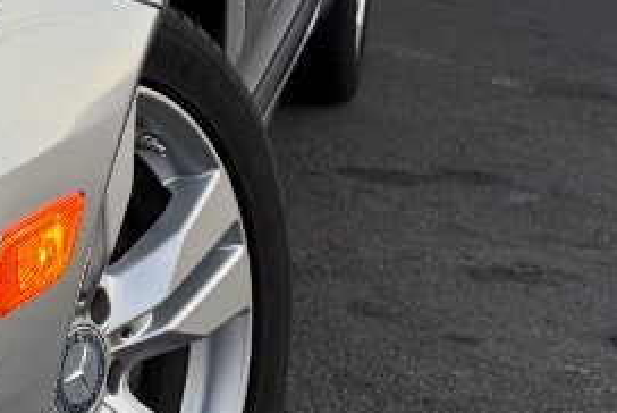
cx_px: -597
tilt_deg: -2.6
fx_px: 2265
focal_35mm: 132
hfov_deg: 13.4
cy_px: -161
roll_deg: -2.2
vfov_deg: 10.2
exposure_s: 1/100
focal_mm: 6.76
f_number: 1.78
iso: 160
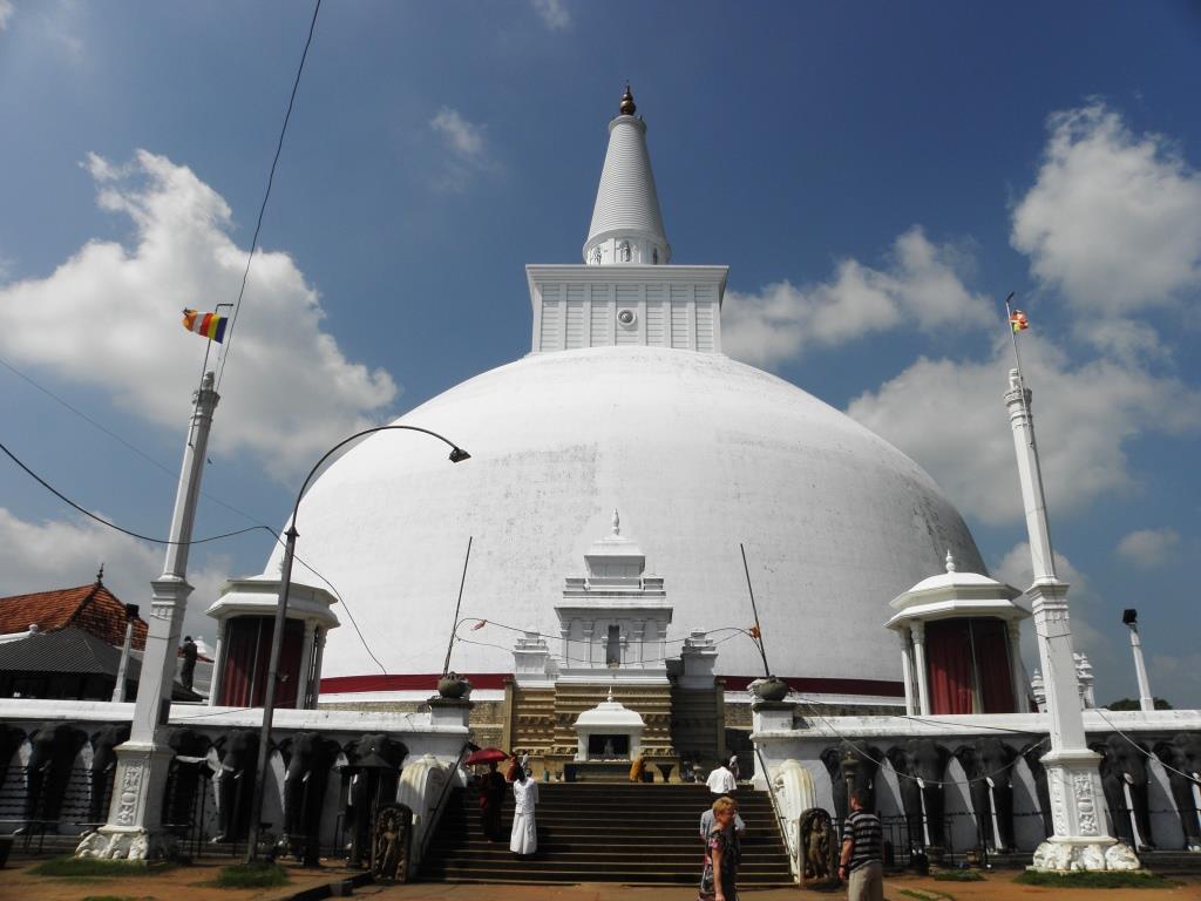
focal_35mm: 26
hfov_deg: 67.3
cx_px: 600
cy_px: 450
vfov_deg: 53.1
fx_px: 902
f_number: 5.6
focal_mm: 4.6
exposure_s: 1/800
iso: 64
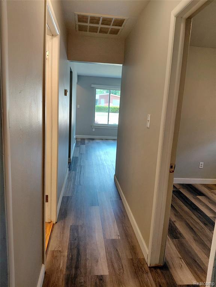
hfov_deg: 54.9
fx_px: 208
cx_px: 108
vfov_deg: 69.4
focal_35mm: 25
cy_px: 144
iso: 80
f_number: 1.8
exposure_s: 1/120
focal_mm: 4.69
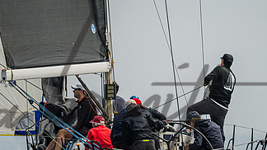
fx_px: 6582
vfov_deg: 1.3
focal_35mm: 930
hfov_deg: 2.3
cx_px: 160
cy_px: 96
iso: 320
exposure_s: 1/4000
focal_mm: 400
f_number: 5.6
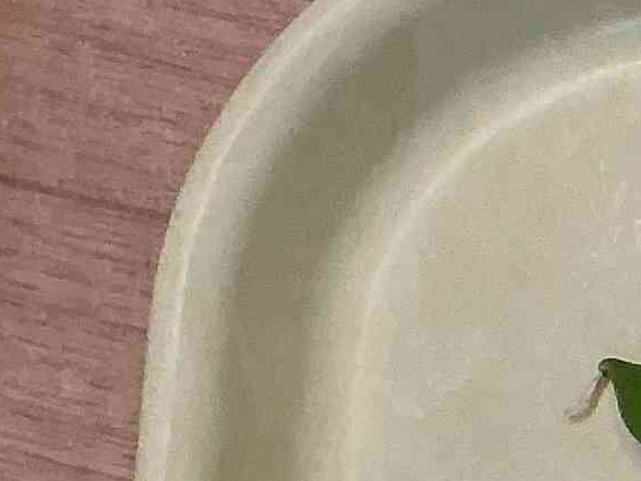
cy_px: 766
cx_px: 1714
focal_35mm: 205
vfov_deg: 7.1
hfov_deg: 8.5
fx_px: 3798
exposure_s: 1/60
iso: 80
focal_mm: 3
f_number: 1.8
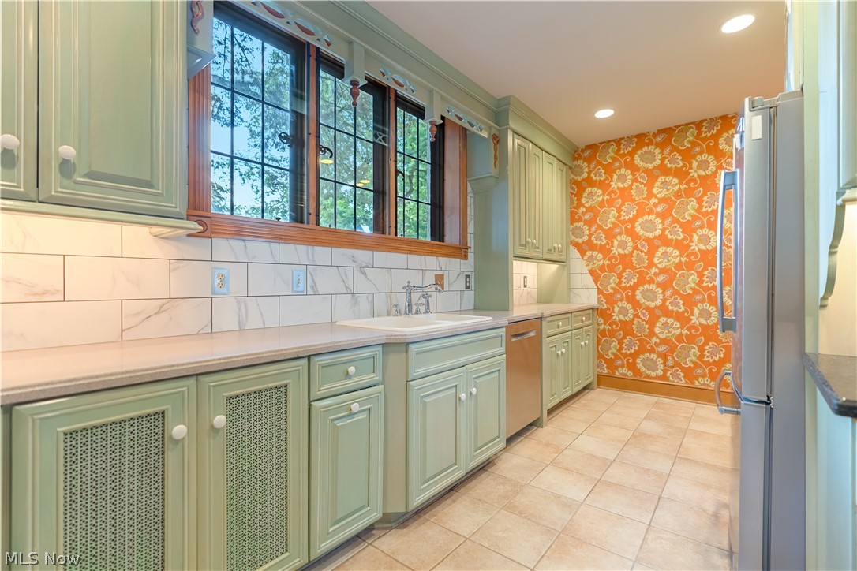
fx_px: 381
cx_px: 428
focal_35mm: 16
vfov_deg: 73.7
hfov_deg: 96.7
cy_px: 286
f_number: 2.8
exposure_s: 1/5
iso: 400
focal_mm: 16
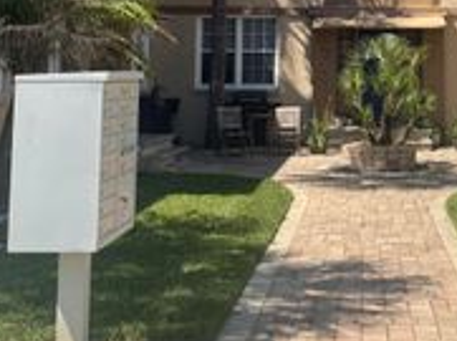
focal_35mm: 72
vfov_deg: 19.7
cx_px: 371
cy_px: -14
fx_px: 949
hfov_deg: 26.5
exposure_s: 1/2747
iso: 32
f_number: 1.6
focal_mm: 4.2
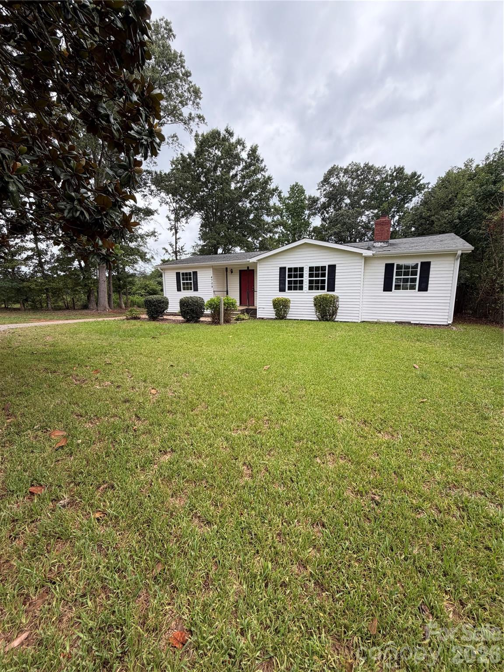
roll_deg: +0.5
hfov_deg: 85.7
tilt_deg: -9.8
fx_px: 272
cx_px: 252
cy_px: 336
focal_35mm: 14
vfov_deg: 102.1
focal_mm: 2.22
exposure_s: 1/393
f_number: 2.2
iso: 50
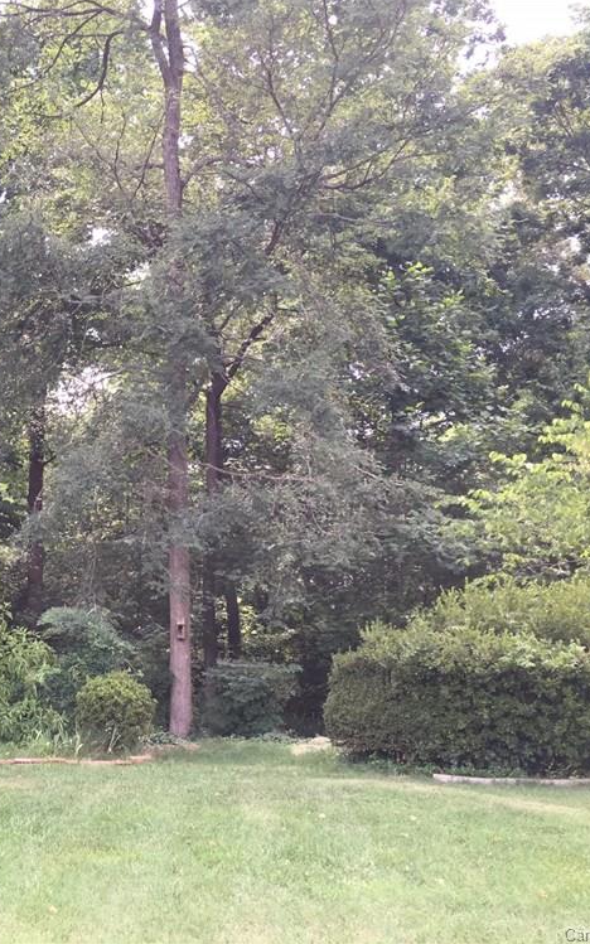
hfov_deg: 29.3
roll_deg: -1.6
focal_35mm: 42
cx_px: 62
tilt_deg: +5.2
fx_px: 1081
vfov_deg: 47.2
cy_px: 461
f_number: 2.2
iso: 40
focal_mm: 4.15
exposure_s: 1/120
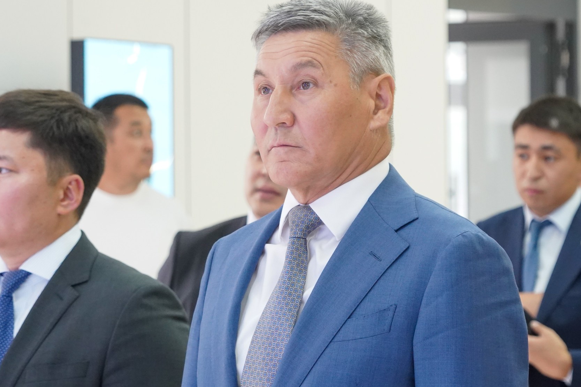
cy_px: 177
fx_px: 2857
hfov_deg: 11.6
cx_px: 302
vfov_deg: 7.8
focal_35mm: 177
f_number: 7.1
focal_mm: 115
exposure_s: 1/160
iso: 5000
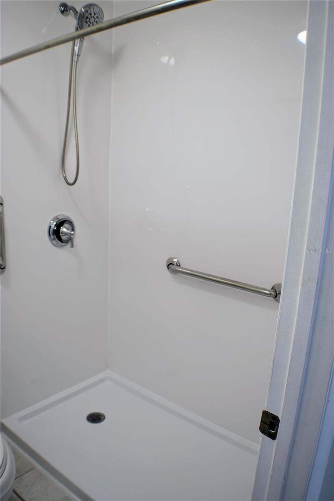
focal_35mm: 36
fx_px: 501
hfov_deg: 36.9
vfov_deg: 53.1
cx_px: 167
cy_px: 250
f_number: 4.5
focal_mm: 24
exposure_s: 1/80
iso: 400
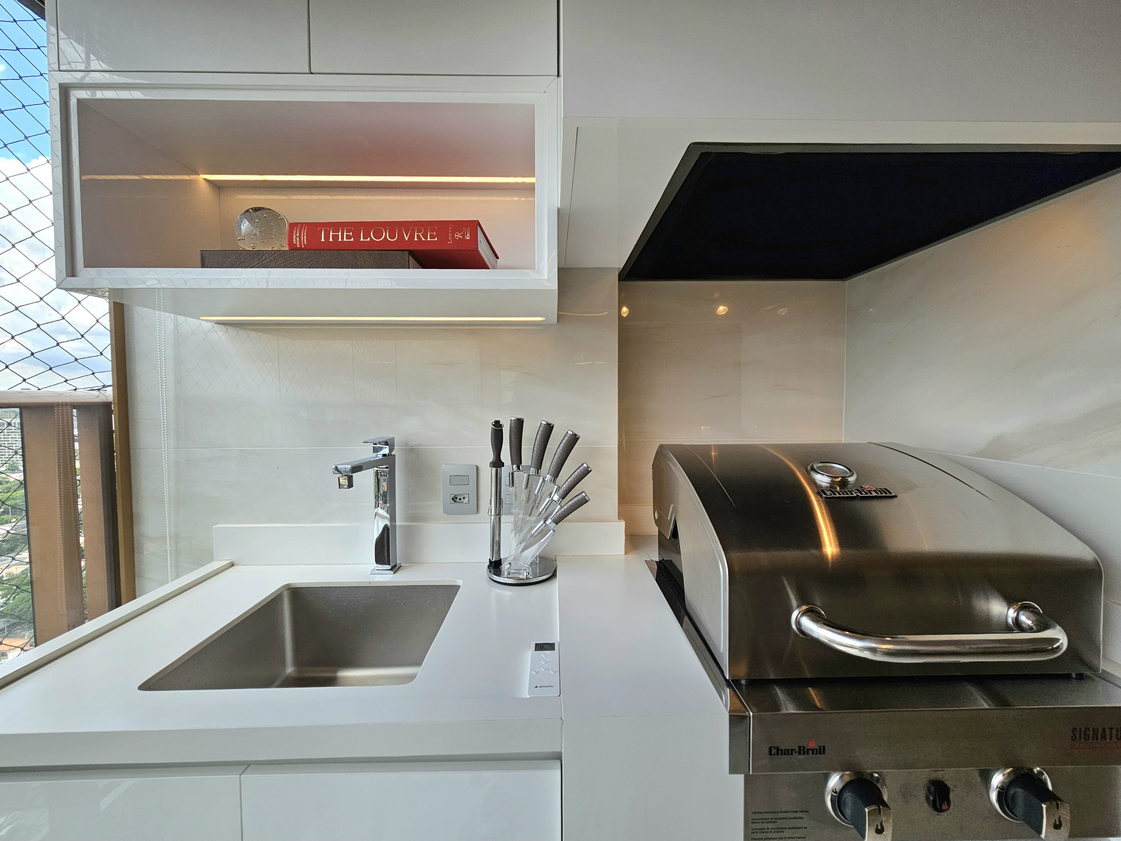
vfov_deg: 89.9
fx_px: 421
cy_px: 420
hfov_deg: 106.2
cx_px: 560
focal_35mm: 13
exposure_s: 1/625
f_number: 2.2
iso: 50
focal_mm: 2.2
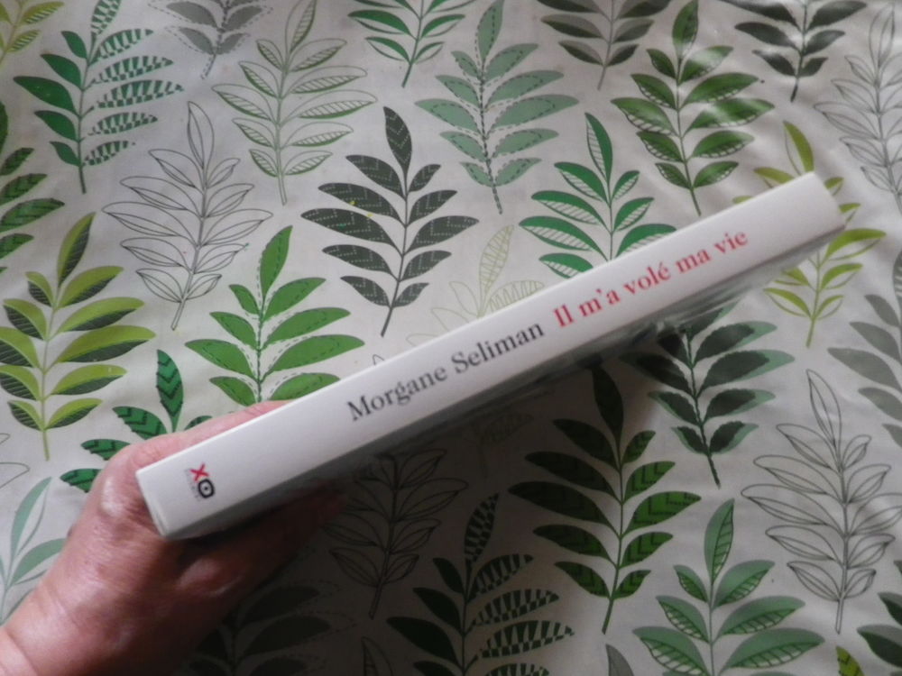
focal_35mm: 25
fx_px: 651
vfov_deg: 54.9
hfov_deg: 69.4
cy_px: 338
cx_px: 451
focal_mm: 4.5
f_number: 3.5
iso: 400
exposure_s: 1/25
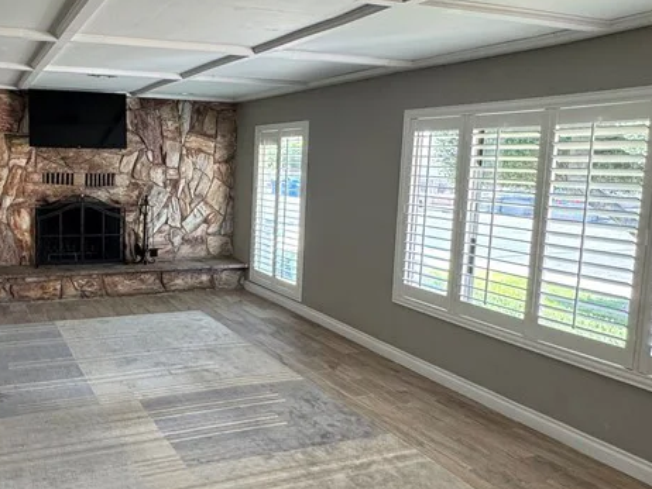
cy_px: 223
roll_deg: -1.6
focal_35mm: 31
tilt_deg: -6.1
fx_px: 584
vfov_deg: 45.4
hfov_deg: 56.0
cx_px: 176
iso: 200
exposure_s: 1/120
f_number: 2.2
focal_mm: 2.22
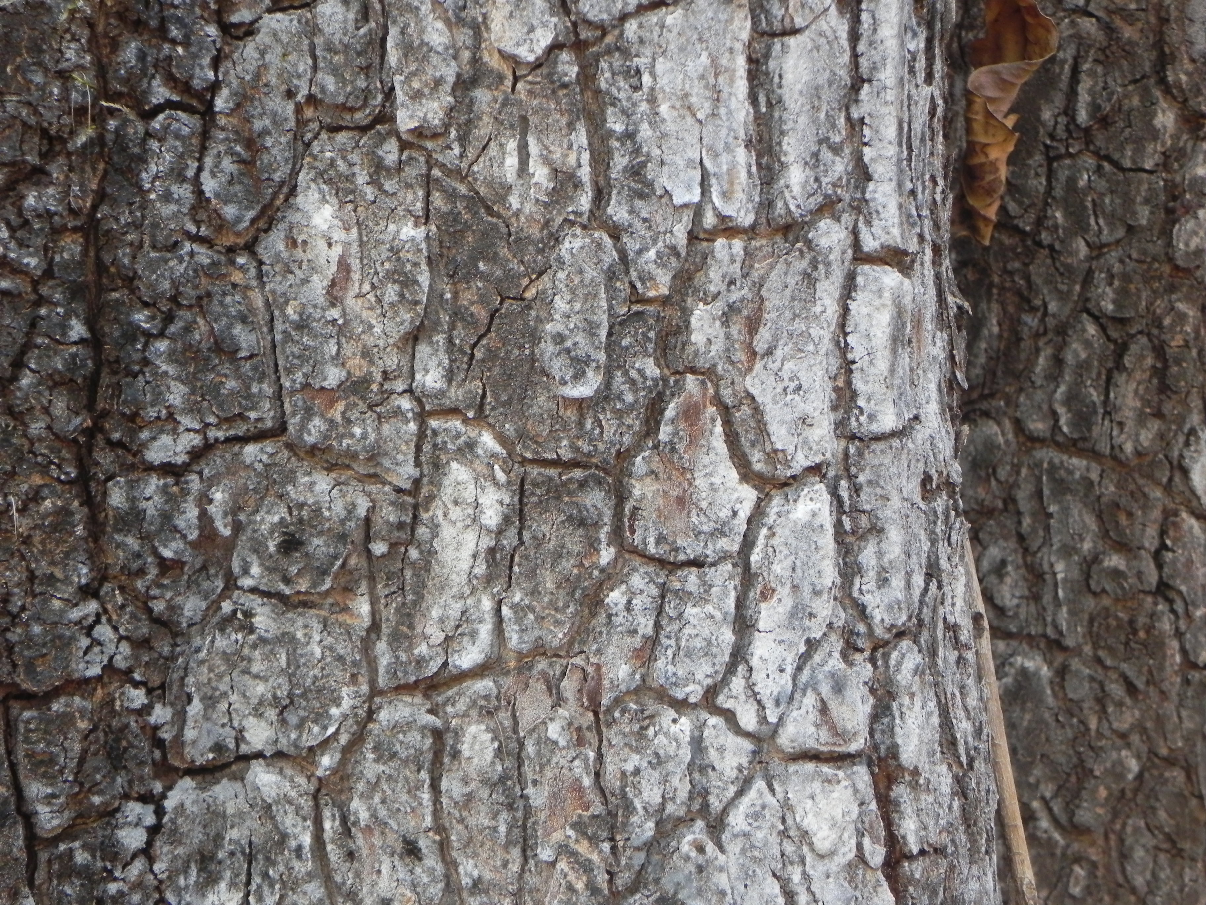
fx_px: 3310
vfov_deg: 15.6
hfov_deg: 20.7
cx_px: 603
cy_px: 452
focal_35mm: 95
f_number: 4
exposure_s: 1/320
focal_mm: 16.9
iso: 341
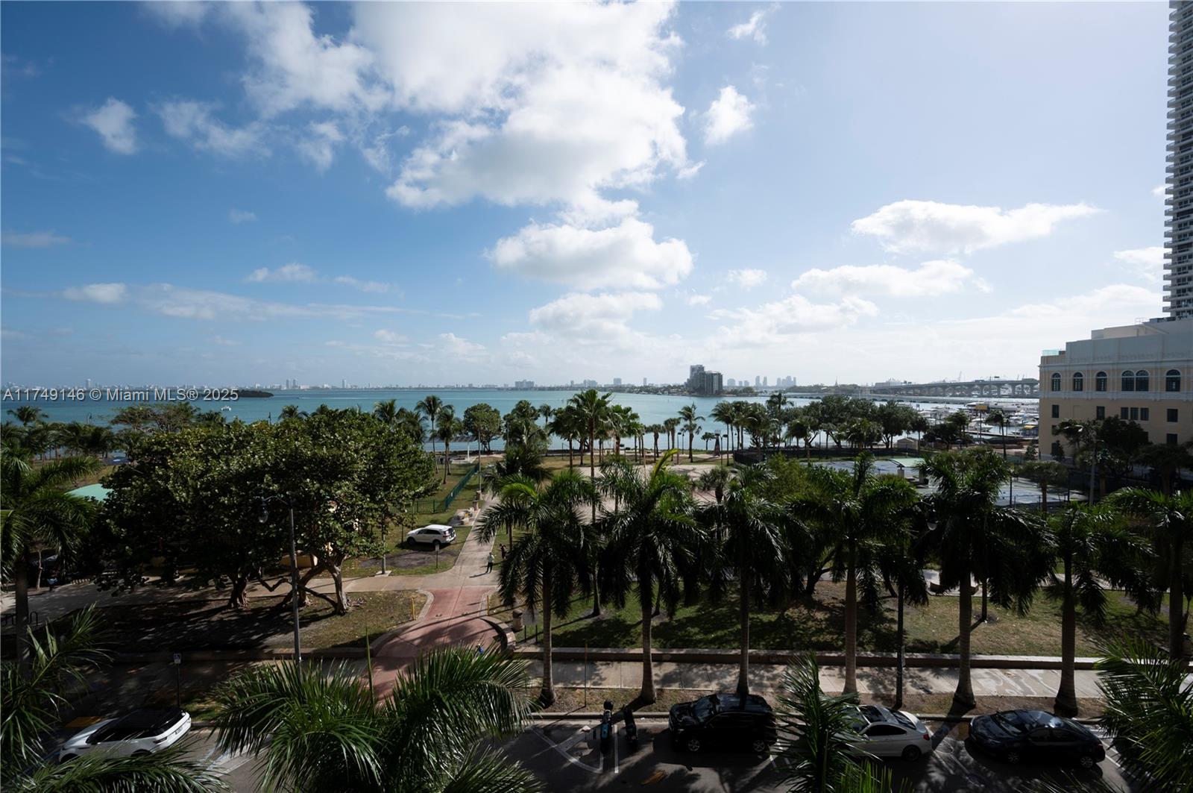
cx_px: 596
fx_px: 463
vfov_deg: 81.1
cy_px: 396
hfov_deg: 104.3
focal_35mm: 14
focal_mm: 14
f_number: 8
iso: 100
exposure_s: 1/500
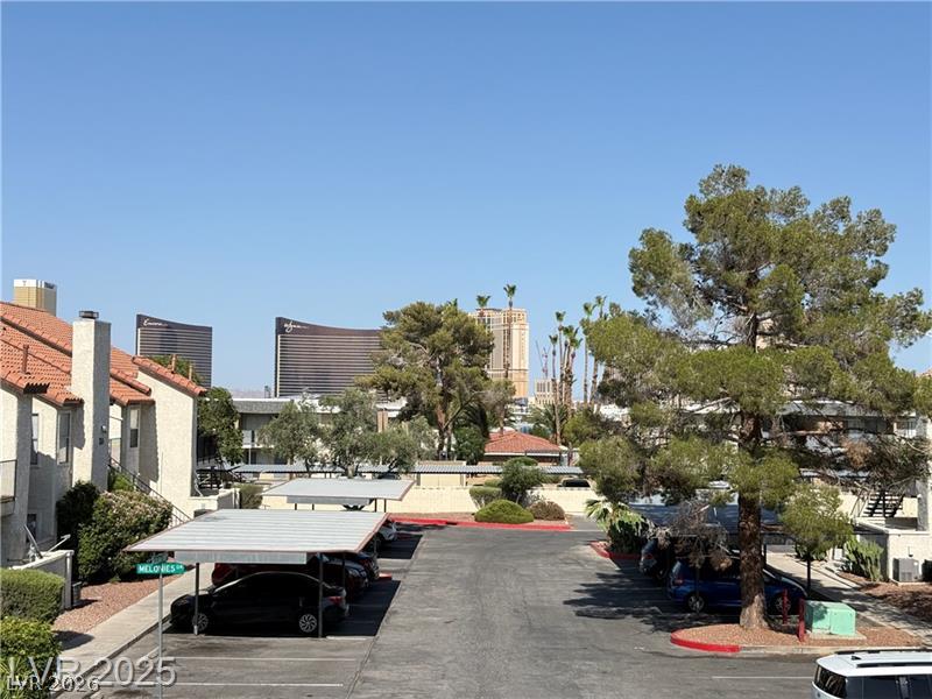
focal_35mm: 48
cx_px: 466
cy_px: 350
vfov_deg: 30.3
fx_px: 1292
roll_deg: -0.5
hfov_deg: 39.7
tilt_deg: +3.3
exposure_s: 1/4878
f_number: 1.78
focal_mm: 6.76
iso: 64
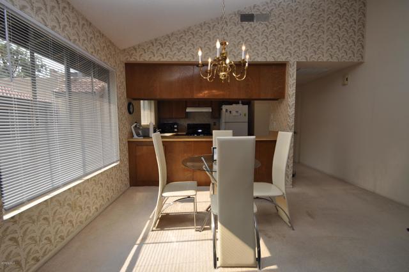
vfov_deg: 77.2
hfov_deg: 100.5
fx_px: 170
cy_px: 136
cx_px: 204
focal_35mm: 15
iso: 200
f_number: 6.3
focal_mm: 10
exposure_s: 1/160
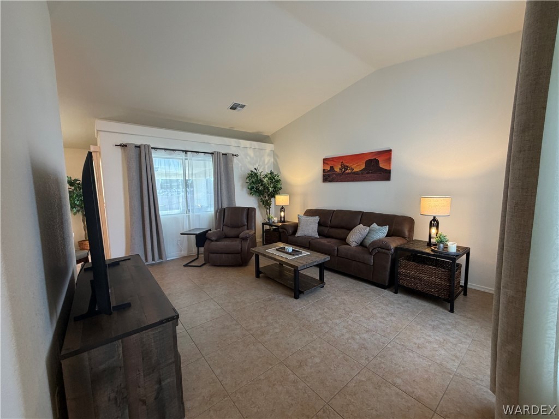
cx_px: 280
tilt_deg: -5.3
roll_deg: +1.4
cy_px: 210
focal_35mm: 14
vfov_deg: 85.7
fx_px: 226
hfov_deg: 102.1
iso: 200
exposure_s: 1/60
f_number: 2.2
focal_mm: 2.22
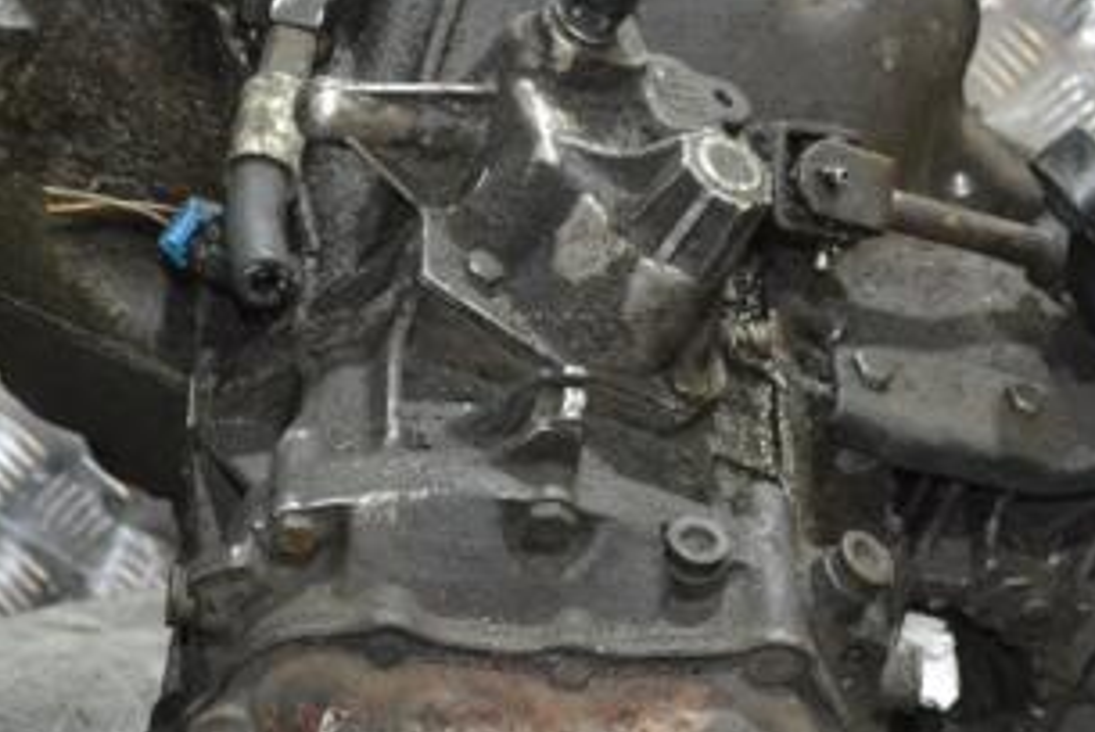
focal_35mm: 112
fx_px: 3410
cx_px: 603
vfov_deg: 12.3
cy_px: 388
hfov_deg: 18.2
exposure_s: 1/60
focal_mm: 38
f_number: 5
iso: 3200
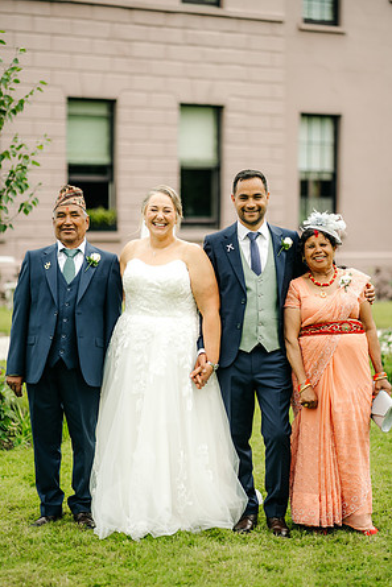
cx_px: 195
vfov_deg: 23.6
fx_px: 1403
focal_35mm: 86
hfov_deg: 15.9
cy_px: 295
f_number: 2
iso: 100
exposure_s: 1/800
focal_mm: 85
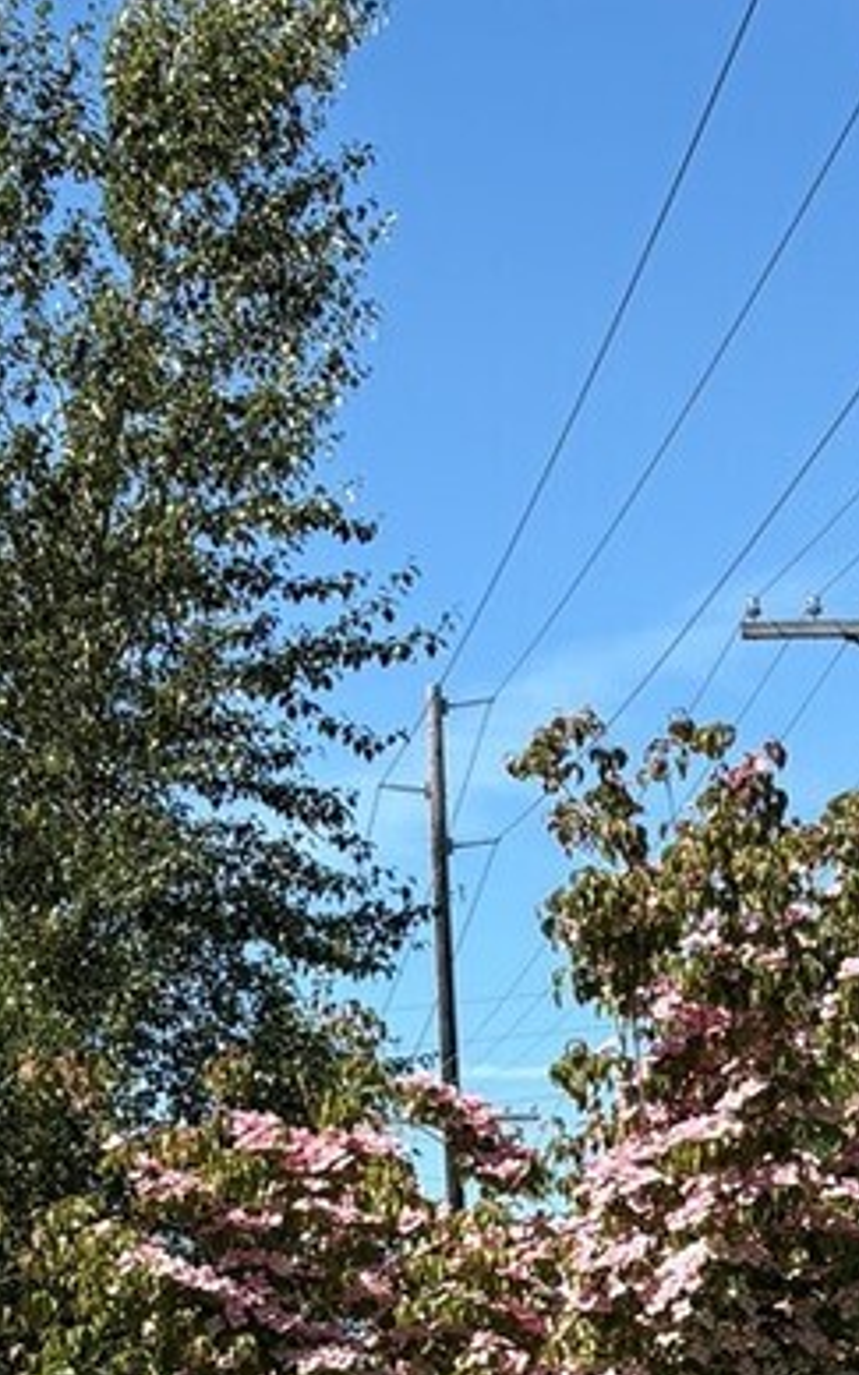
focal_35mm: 102
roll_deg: -1.1
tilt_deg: -4.7
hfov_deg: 12.8
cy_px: 1919
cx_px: 530
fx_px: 3822
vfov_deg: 18.6
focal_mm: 5.96
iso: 50
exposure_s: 1/2075
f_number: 1.6
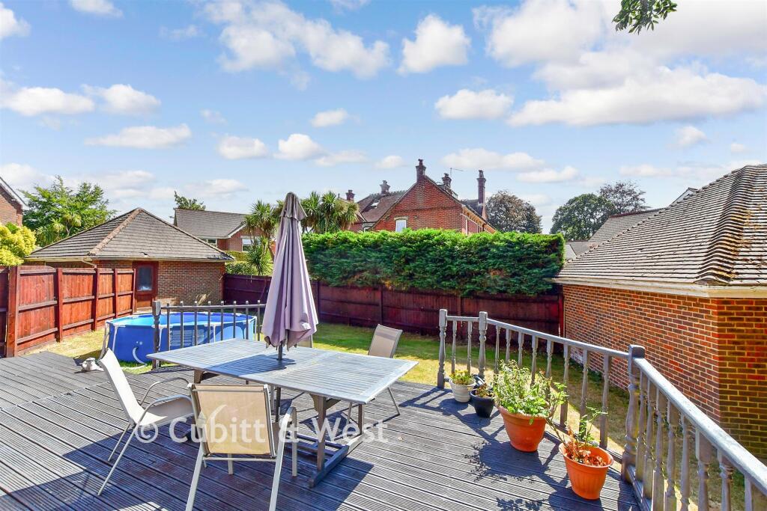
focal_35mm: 15
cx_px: 384
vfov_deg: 77.3
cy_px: 256
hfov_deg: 100.4
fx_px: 320
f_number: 8
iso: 250
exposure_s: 1/320
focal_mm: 10
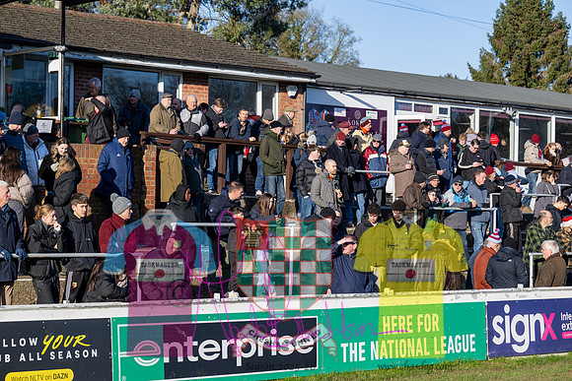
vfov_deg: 15.9
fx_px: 1367
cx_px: 286
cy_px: 190
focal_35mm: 86
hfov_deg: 23.6
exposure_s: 1/8000
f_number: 4.5
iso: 1250
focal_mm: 86
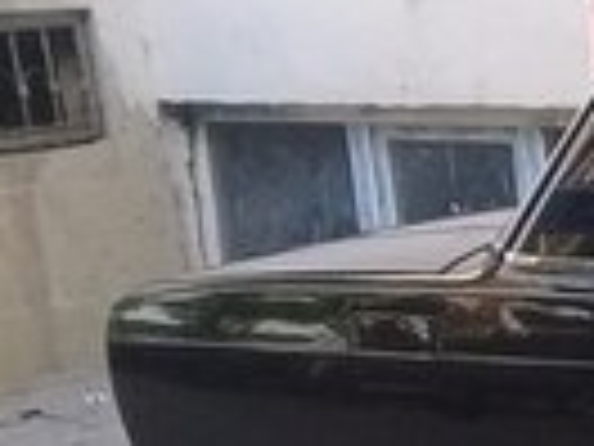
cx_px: 1305
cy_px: 881
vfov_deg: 9.0
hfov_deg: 11.2
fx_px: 2660
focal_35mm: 155
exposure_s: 1/120
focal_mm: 3.3
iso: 64
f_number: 2.2
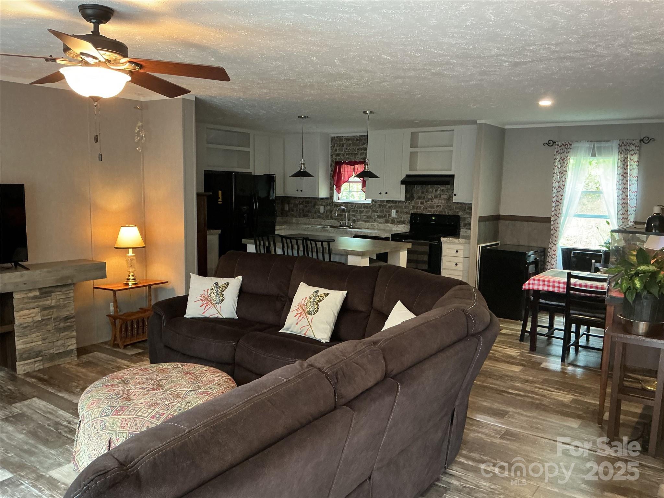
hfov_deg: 61.7
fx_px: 556
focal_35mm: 29
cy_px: 249
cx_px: 332
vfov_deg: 48.2
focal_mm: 3
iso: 200
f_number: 1.8
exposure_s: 1/40
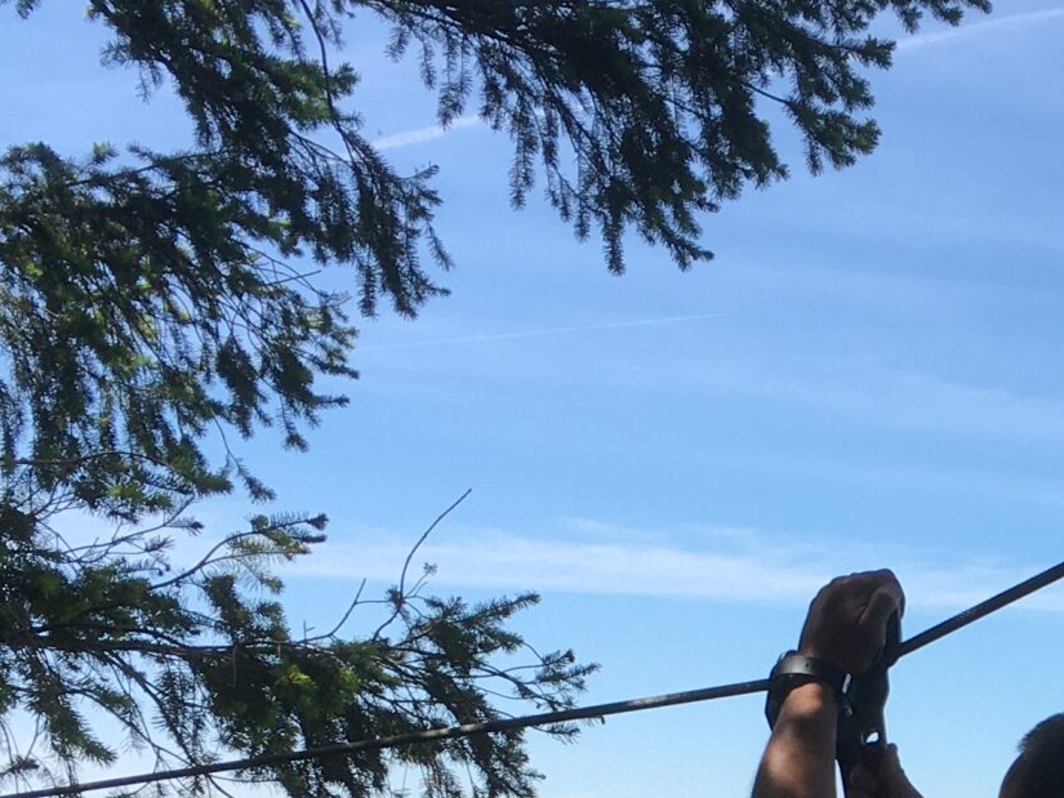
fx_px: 2767
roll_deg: -0.6
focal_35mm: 90
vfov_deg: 15.6
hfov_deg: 20.6
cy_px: 1062
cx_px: 1215
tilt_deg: -2.0
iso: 25
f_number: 2.2
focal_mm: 4.15
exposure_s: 1/962
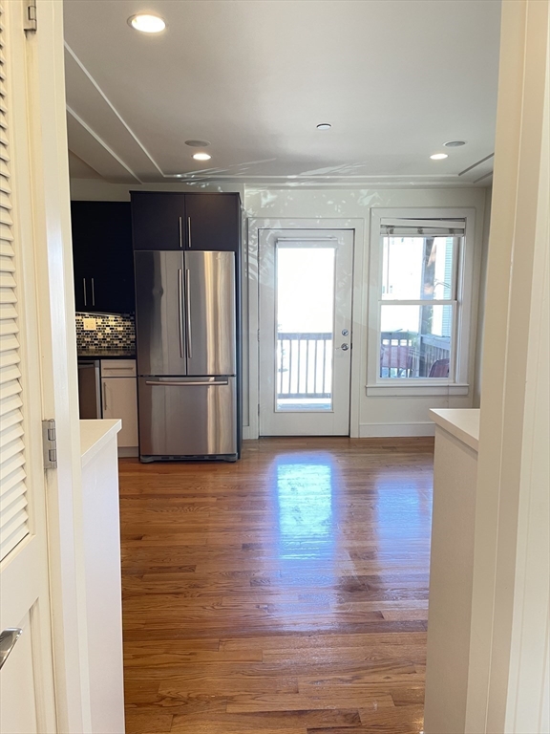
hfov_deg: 53.1
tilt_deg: -6.4
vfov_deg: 67.3
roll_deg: -0.4
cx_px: 275
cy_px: 367
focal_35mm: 26
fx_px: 551
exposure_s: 1/60
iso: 100
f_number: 1.6
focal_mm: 4.2
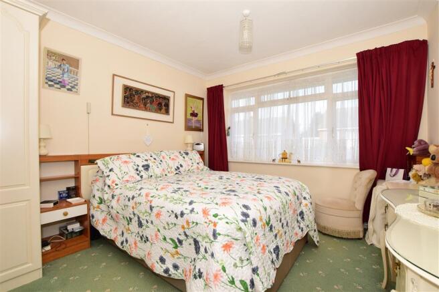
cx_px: 220
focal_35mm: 15
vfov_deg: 77.3
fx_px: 183
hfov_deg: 100.4
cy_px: 146
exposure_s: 1/60
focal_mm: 10
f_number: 7.1
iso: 400
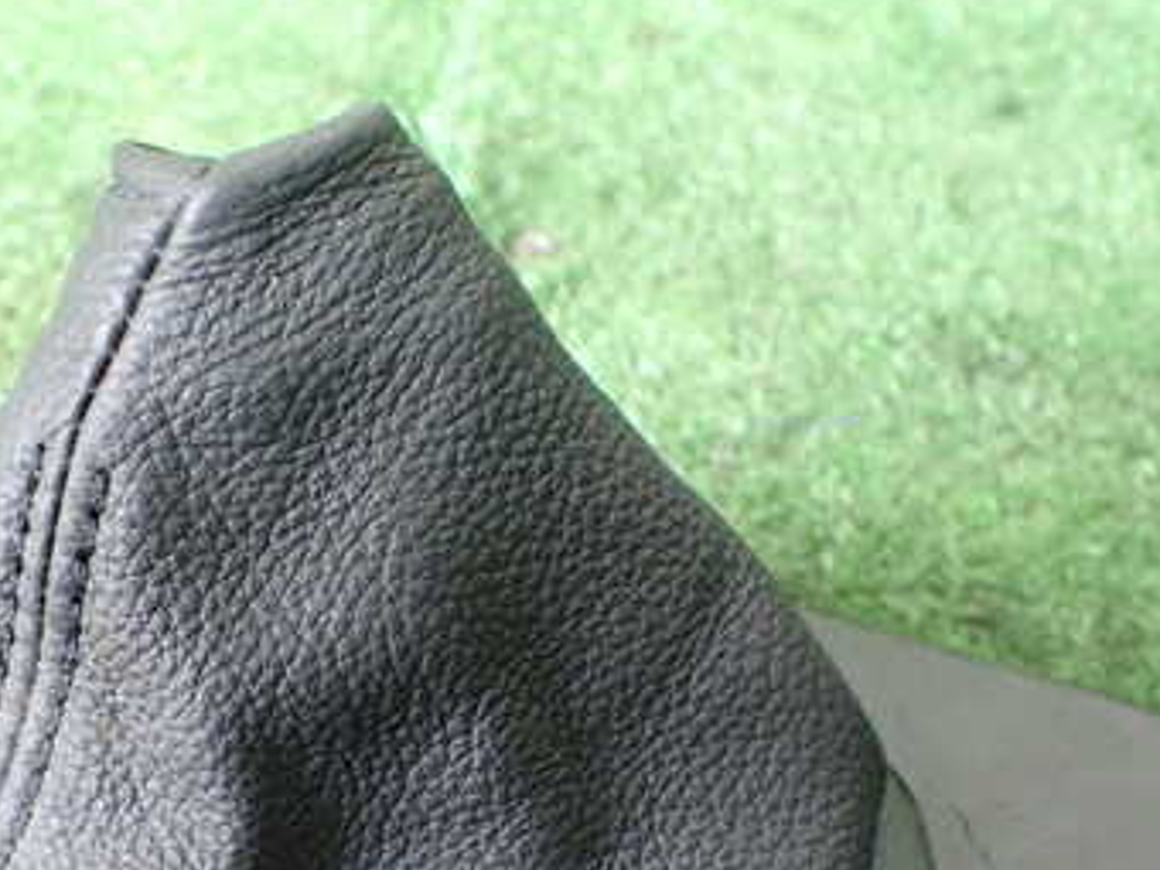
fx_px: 1776
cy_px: 747
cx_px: 355
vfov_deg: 26.8
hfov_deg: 35.7
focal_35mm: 53
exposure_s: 1/60
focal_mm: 5.4
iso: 800
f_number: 2.3
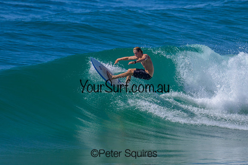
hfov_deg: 2.1
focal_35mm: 984
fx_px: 6778
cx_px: 145
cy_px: 64
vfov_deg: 1.4
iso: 720
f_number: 11
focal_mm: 800
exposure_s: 1/2000
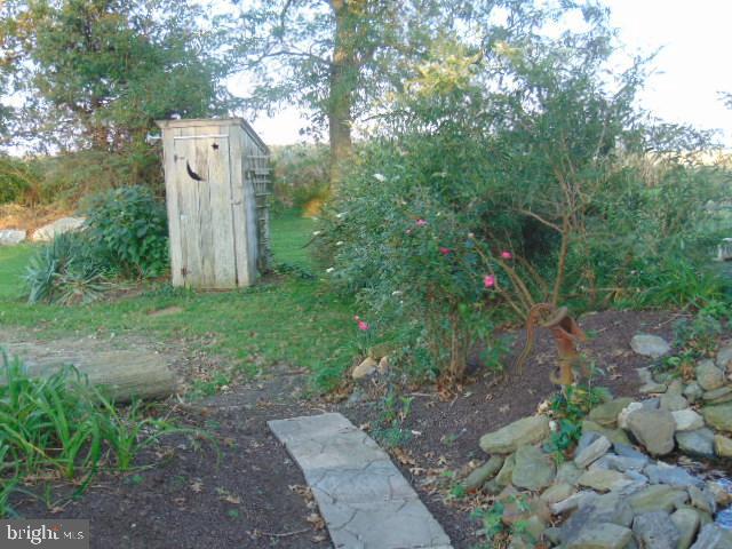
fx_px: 825
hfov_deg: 47.9
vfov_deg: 36.8
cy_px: 274
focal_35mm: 39
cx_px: 366
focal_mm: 6.9
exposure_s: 1/50
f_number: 3.3
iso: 80
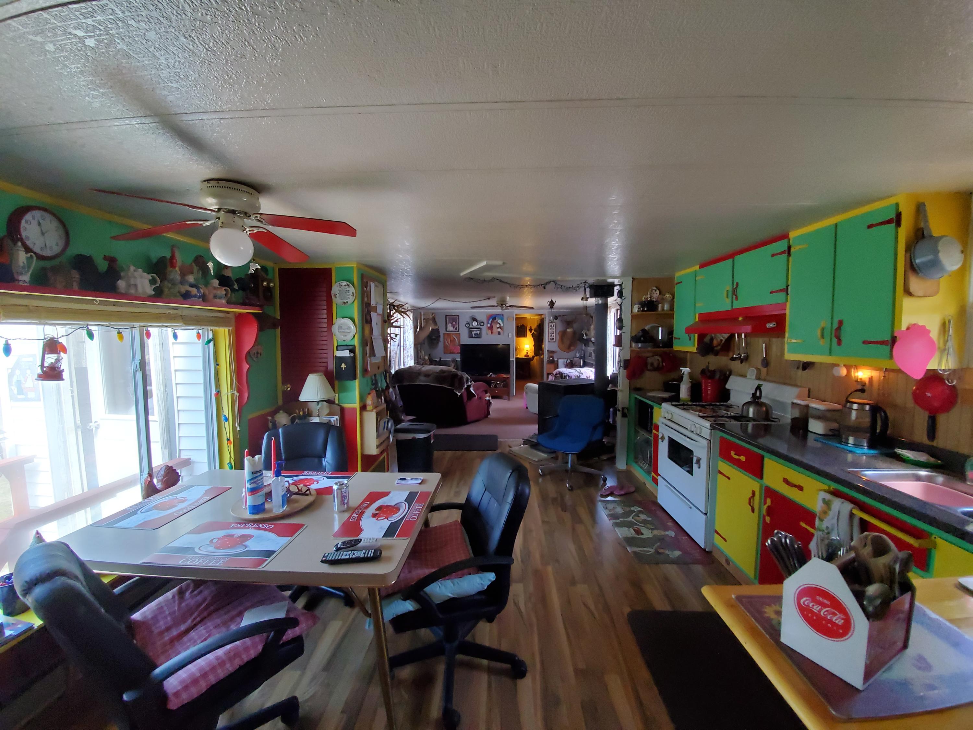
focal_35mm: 13
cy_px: 365
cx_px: 486
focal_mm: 1.8
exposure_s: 1/59
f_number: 2.2
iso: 500
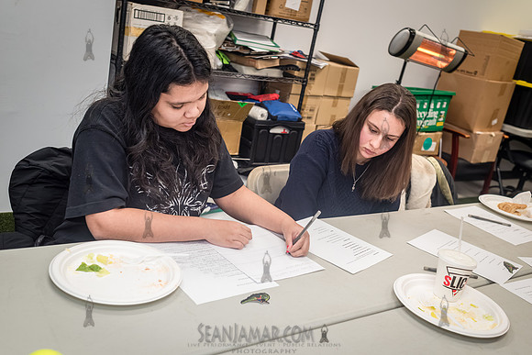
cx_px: 266
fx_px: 517
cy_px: 178
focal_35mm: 35
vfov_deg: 37.9
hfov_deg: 54.4
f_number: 4.5
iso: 2500
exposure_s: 1/320
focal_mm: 35
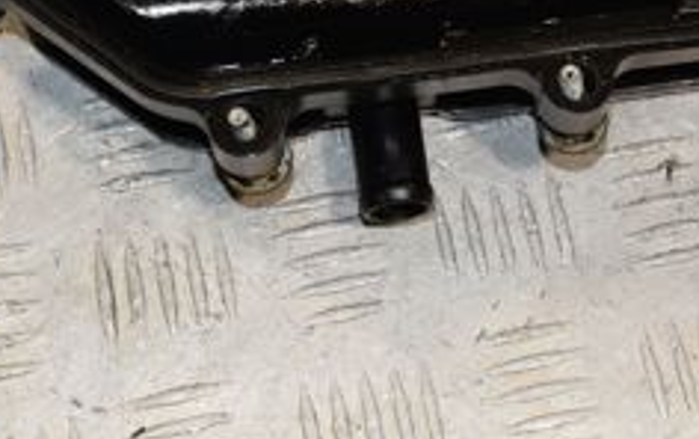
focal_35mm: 116
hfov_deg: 17.9
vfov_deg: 11.0
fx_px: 2212
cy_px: -136
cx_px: 480
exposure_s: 1/200
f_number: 6.3
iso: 800
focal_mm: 28
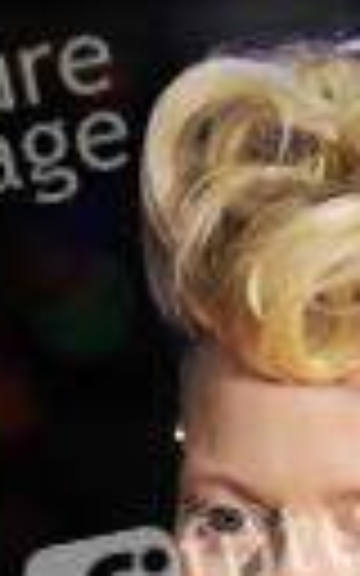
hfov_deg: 2.1
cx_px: 387
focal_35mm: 636
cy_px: 819
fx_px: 9984
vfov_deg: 3.3
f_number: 4
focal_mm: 200
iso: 800
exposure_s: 1/400
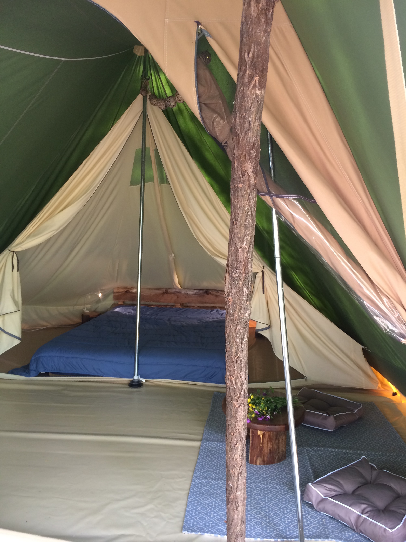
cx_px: 203
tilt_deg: -4.1
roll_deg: +0.0
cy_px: 271
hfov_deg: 48.2
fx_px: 453
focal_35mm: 29
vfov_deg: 61.7
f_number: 2.2
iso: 125
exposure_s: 1/33
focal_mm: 4.15
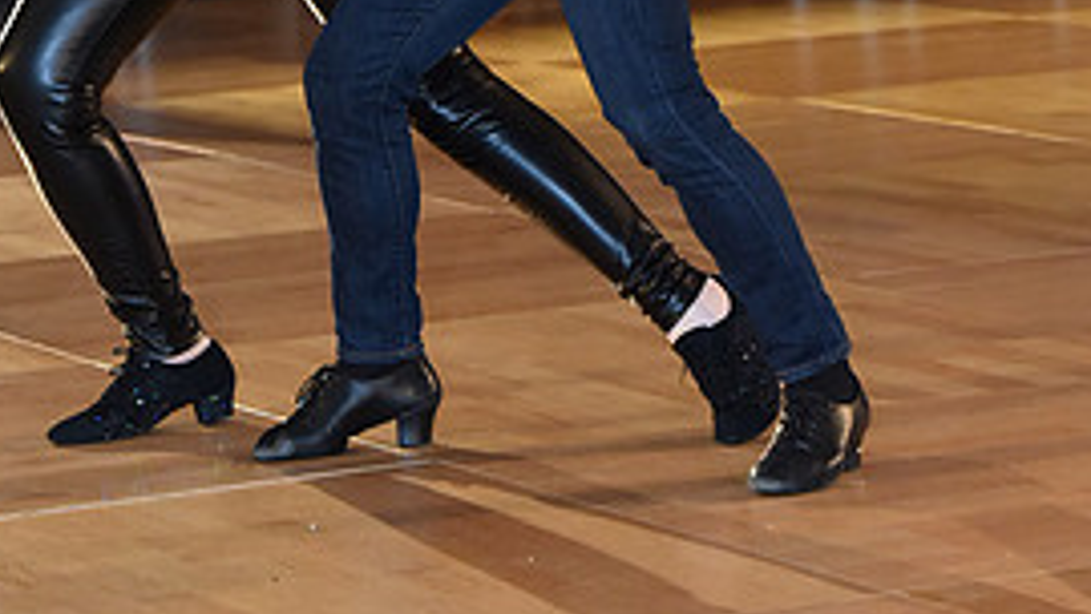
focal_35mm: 225
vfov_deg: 5.4
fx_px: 6510
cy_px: -145
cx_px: 430
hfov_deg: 9.6
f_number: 5
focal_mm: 100
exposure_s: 1/250
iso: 2000
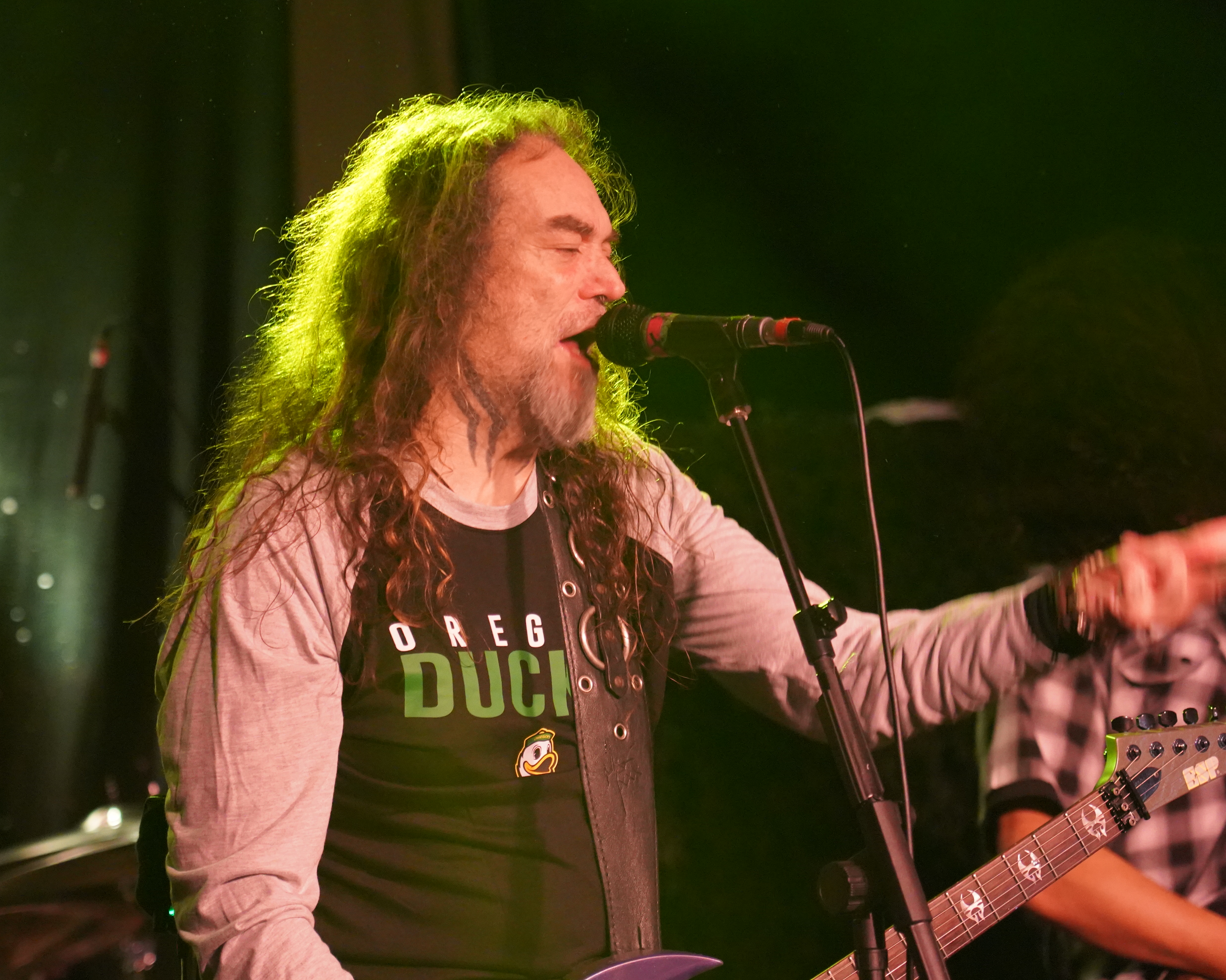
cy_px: 491
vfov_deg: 13.0
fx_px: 4318
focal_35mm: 119
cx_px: 527
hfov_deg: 16.2
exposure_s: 1/160
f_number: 4
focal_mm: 105
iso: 10000
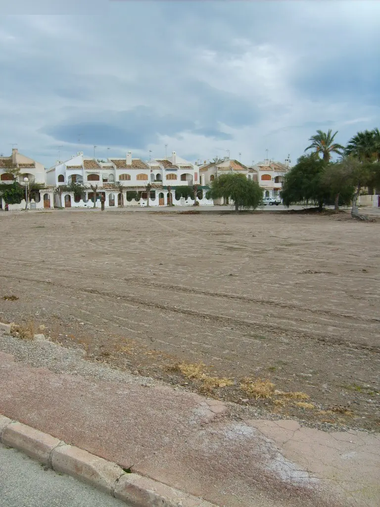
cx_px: 190
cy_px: 254
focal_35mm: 35
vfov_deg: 52.6
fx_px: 512
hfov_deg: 40.7
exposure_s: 1/1000
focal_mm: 5.8
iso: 50
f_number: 2.8
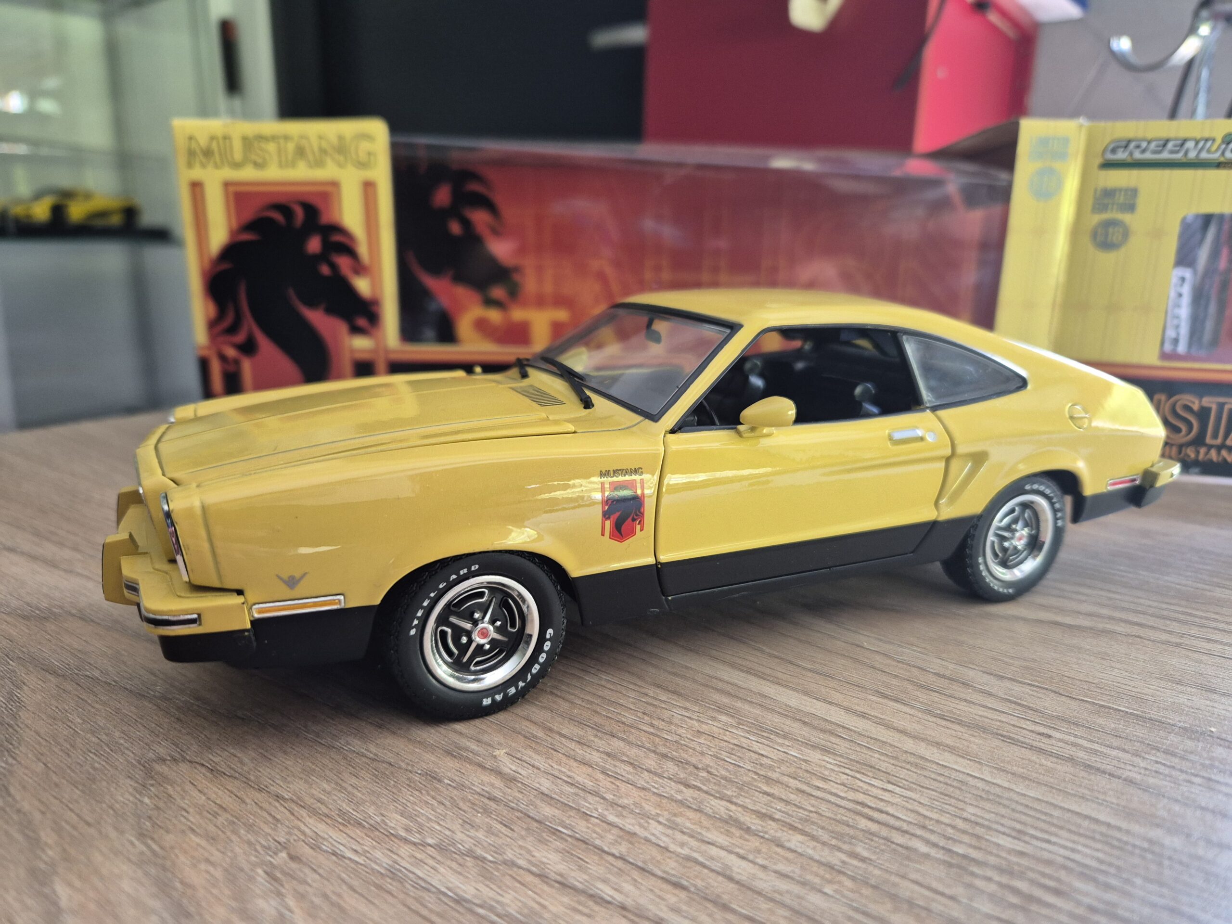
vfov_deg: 58.9
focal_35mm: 23
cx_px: 616
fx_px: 819
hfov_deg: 73.9
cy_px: 462
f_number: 1.8
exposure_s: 1/100
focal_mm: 5.4
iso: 400
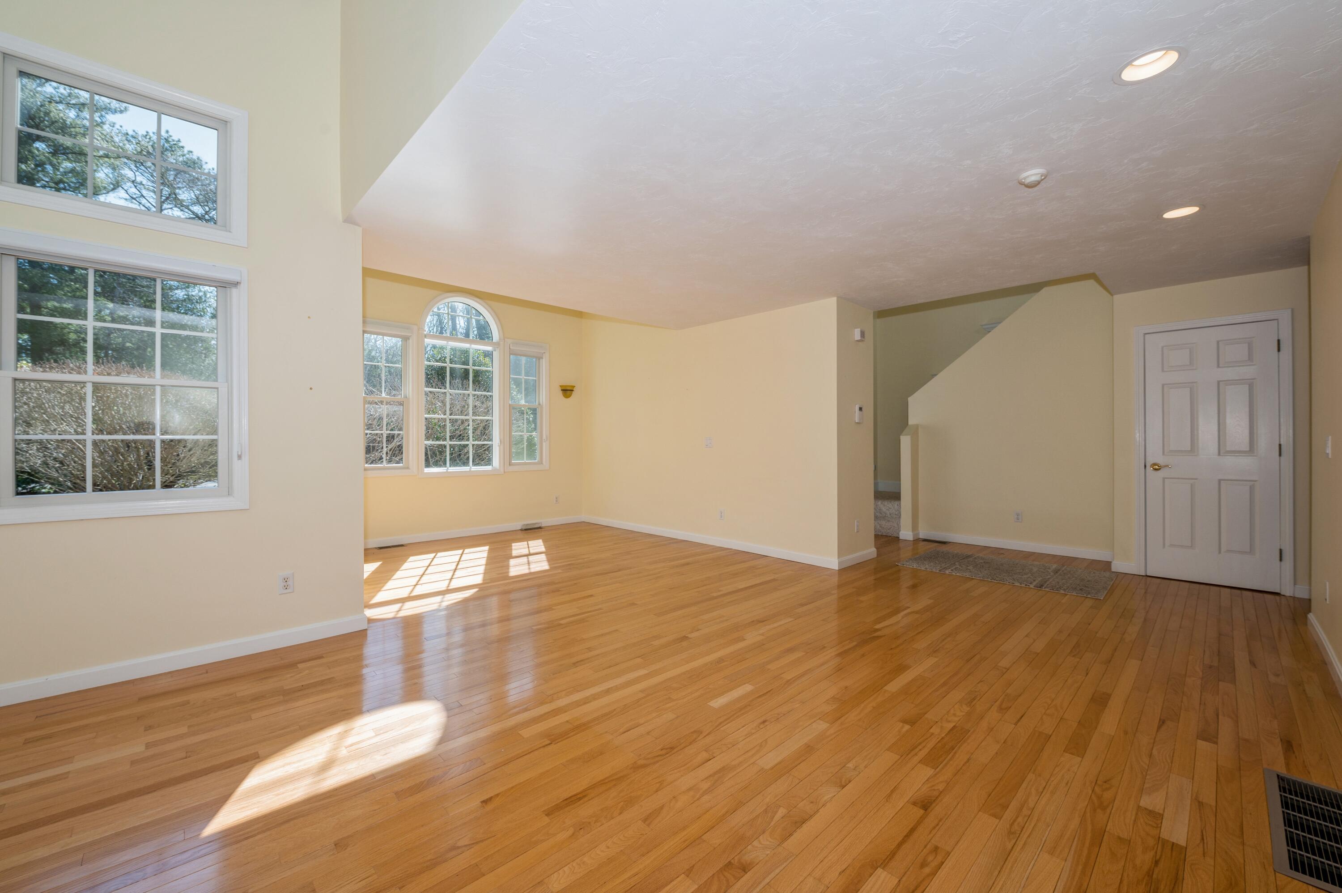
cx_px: 671
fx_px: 522
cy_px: 446
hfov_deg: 104.3
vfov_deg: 81.1
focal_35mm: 14
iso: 200
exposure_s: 1/100
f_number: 8
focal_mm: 14
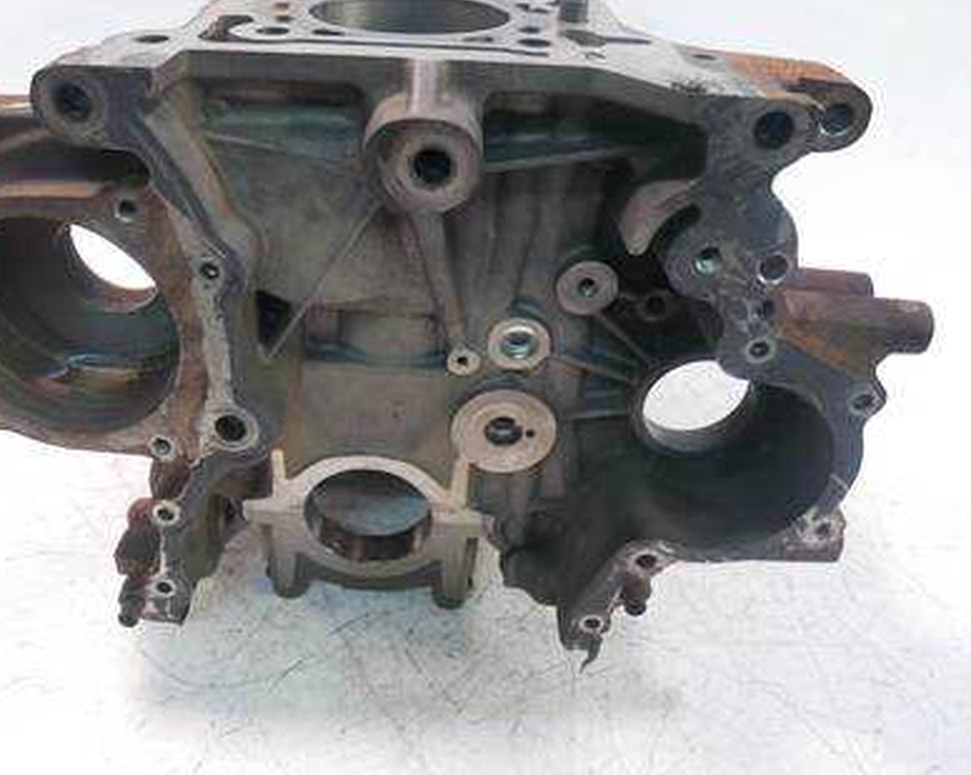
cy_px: 348
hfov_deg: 60.1
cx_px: 405
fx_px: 833
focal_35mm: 29
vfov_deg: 49.9
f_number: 3.5
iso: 1250
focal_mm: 12
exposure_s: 1/60
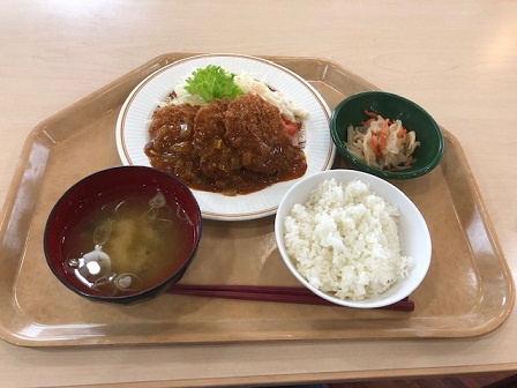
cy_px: 194
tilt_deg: -55.7
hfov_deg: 63.4
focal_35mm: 28
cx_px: 258
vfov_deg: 49.7
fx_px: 418
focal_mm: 3.99
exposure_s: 1/25
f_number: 1.8
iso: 32
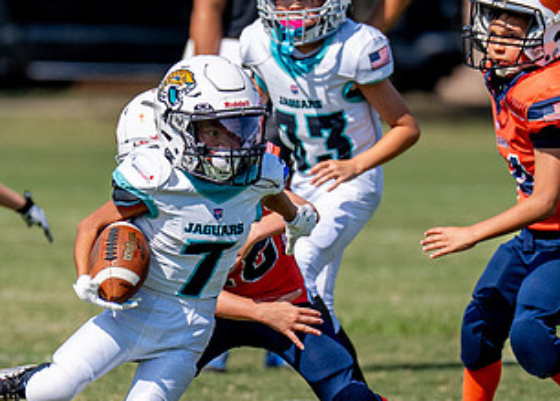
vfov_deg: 1.6
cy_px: 308
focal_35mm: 901
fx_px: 14339
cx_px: 155
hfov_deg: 2.2
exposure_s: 1/5000
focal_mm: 200
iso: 200
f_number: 2.8
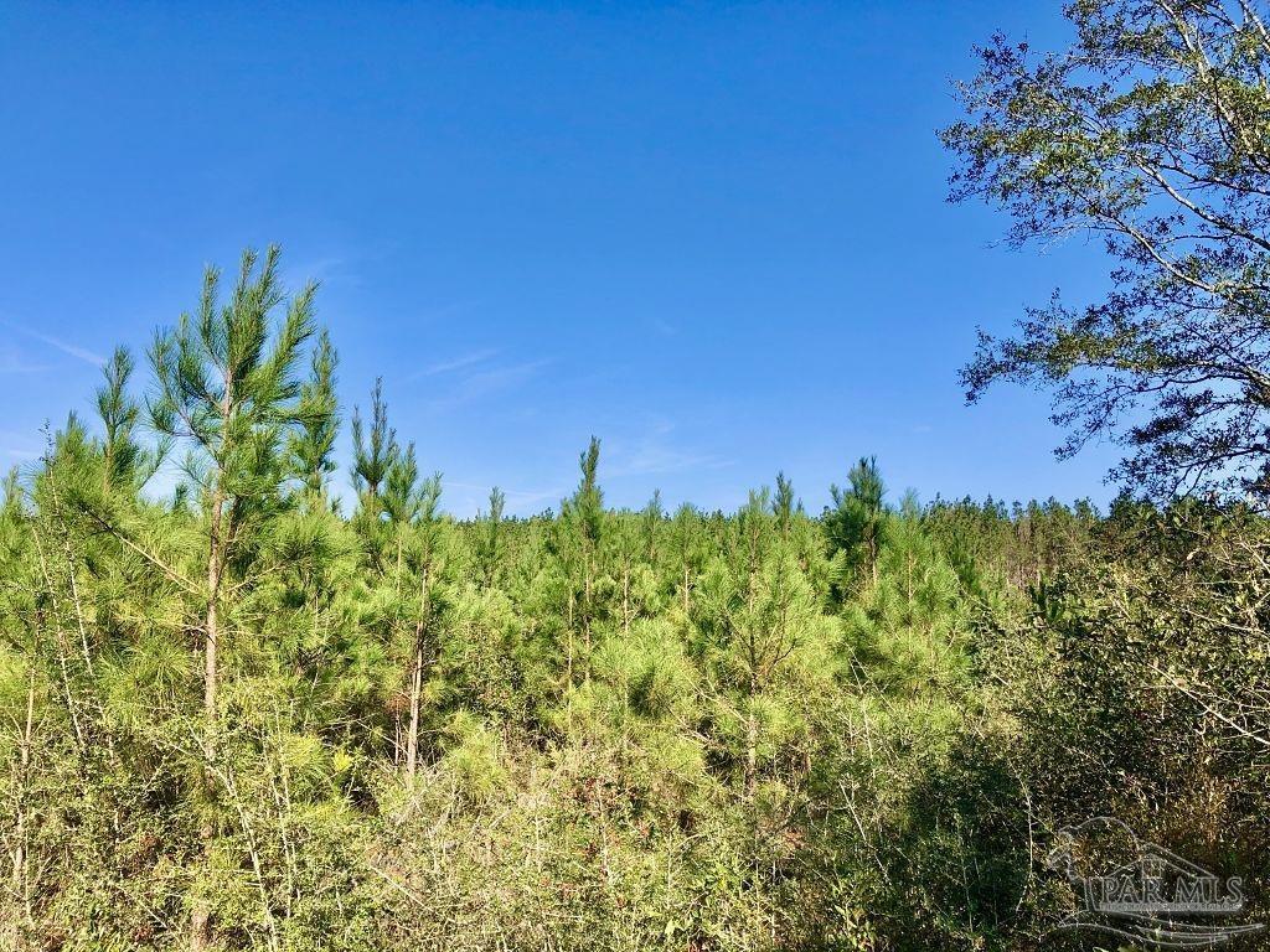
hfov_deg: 63.4
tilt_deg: +5.1
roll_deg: +0.5
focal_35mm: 28
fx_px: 1027
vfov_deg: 49.7
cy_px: 476
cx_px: 635
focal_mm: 3.99
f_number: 1.8
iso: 20
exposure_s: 1/1779
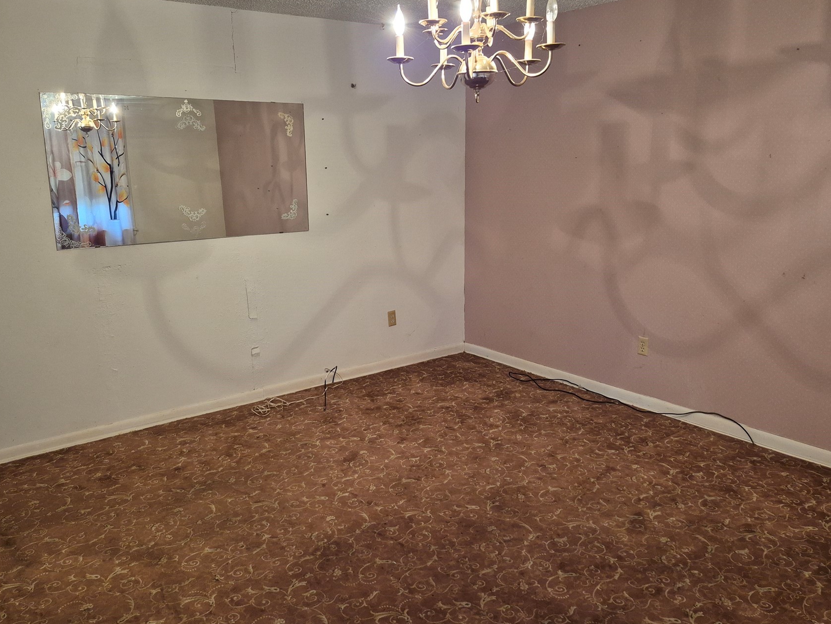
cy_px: 287
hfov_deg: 63.4
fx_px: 672
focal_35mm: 28
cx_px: 404
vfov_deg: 49.7
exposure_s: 1/120
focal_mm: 5.4
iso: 640
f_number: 1.8
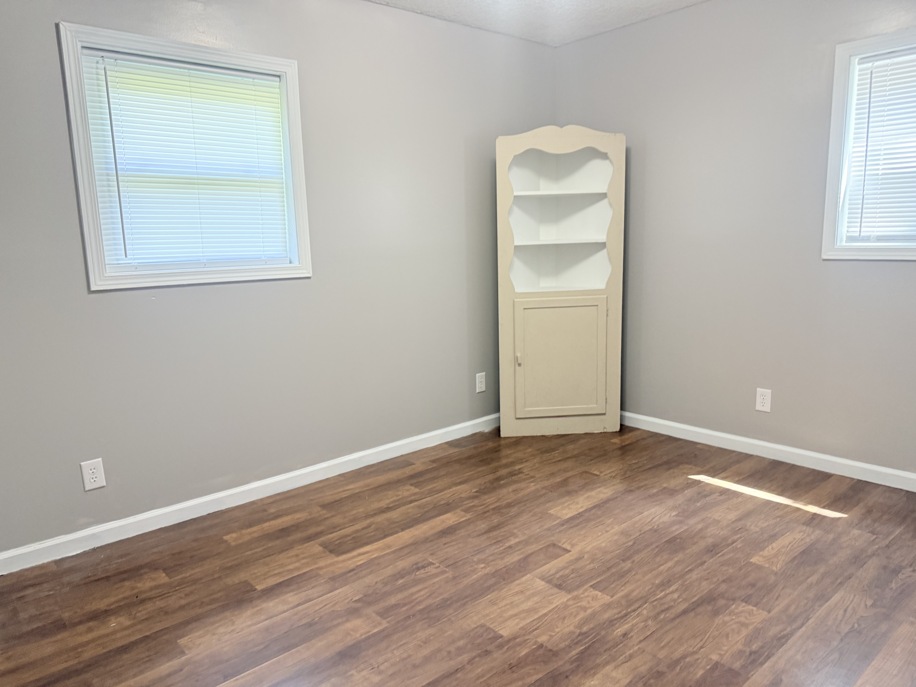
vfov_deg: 56.8
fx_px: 635
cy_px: 344
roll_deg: +2.0
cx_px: 458
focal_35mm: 24
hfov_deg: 71.6
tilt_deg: -9.7
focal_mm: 6.76
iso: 250
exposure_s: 1/60
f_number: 1.78
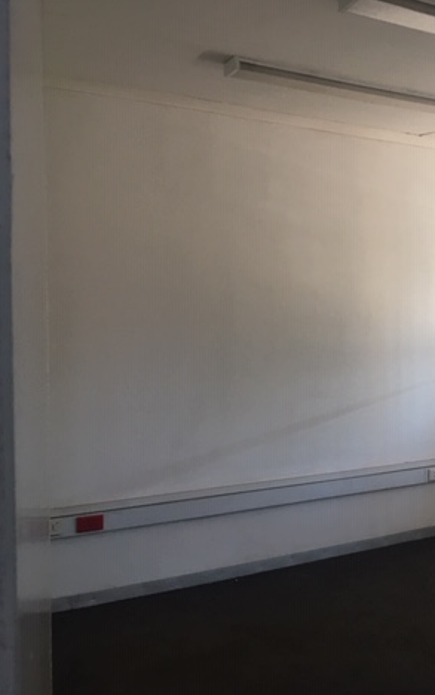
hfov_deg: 28.1
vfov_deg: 47.2
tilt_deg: -3.1
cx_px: 468
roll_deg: +0.3
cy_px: 349
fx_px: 796
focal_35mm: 42
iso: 100
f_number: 2.2
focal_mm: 4.15
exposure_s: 1/33
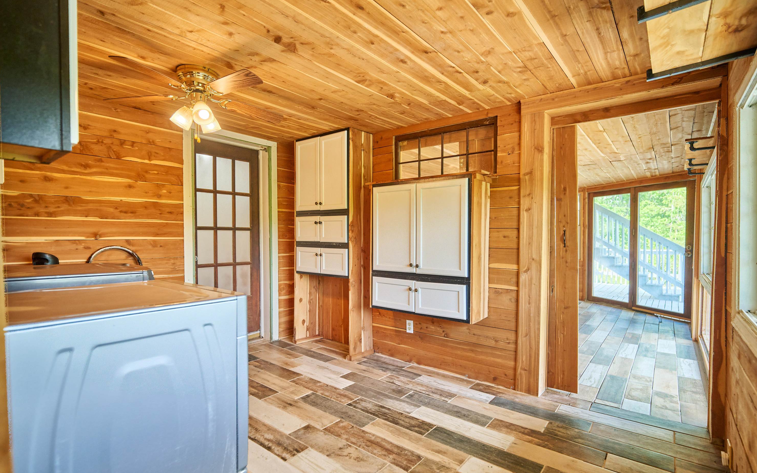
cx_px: 386
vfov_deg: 68.0
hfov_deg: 94.4
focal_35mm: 17
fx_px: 351
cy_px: 247
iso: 2500
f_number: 2.8
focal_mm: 16
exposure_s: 1/200
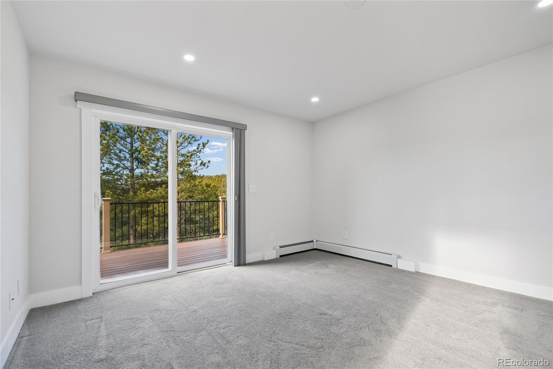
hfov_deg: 100.4
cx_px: 276
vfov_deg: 77.3
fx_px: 230
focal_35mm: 15
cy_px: 184
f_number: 6.3
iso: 200
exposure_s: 1/30
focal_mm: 10
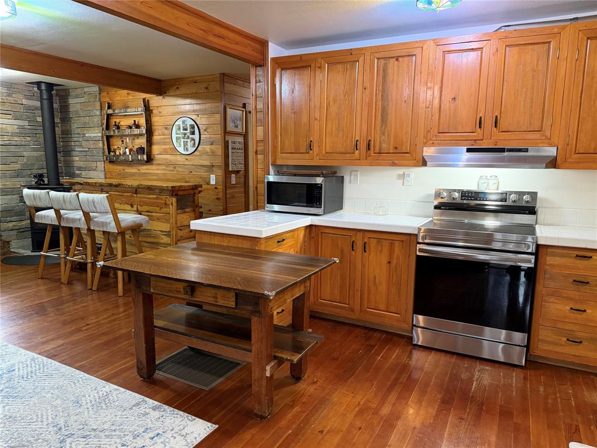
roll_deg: +0.0
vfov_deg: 56.8
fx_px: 414
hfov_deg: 71.6
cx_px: 298
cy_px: 224
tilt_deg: -8.8
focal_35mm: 24
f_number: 1.78
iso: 400
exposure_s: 1/60
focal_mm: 6.76
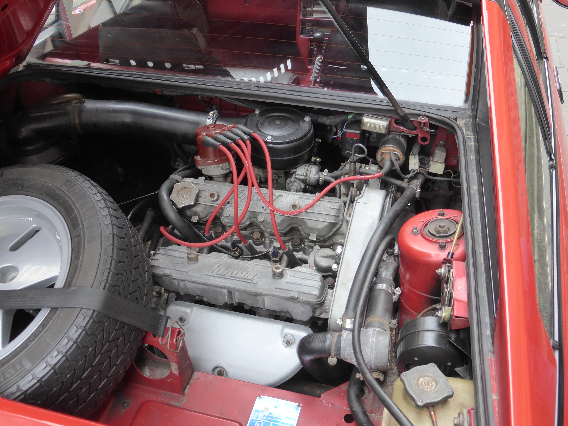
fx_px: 574
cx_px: 284
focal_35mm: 35
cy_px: 213
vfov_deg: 40.7
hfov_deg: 52.6
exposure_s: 1/100
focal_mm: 6.1
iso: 400
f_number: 3.7
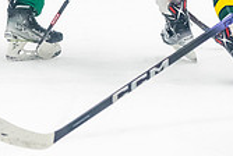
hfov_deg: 4.8
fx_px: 2775
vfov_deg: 3.2
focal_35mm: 428
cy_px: -109
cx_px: 41
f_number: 2.8
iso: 3200
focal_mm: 85
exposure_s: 1/800
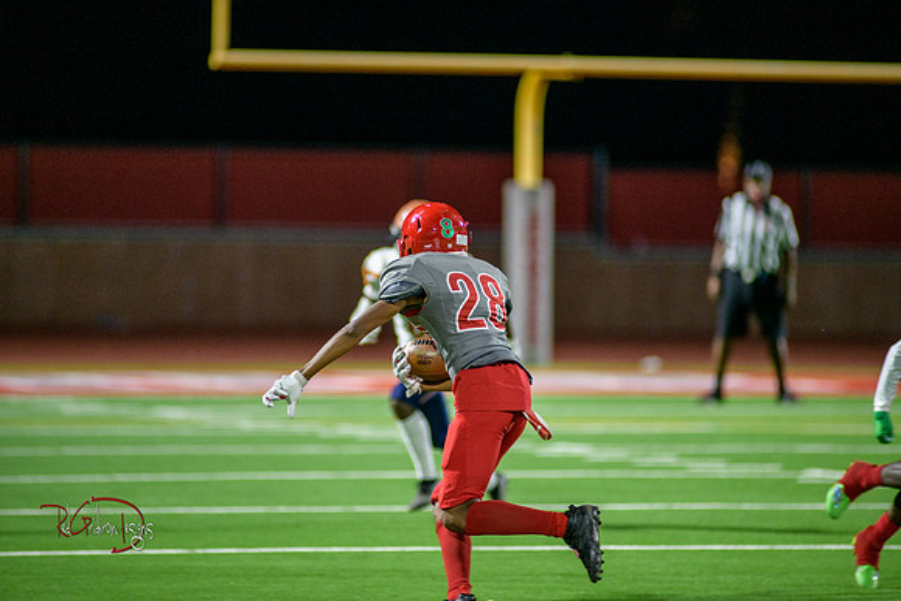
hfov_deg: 6.9
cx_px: 450
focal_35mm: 300
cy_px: 300
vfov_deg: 4.6
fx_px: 7510
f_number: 2.8
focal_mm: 300
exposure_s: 1/500
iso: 2000
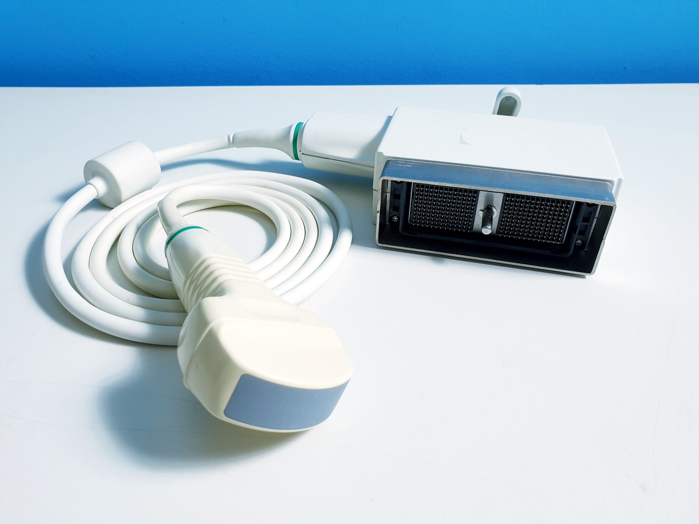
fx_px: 525
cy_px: 262
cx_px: 350
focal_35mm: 26
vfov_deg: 53.1
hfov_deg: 67.3
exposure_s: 1/50
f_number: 2.4
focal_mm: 4.3
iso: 100
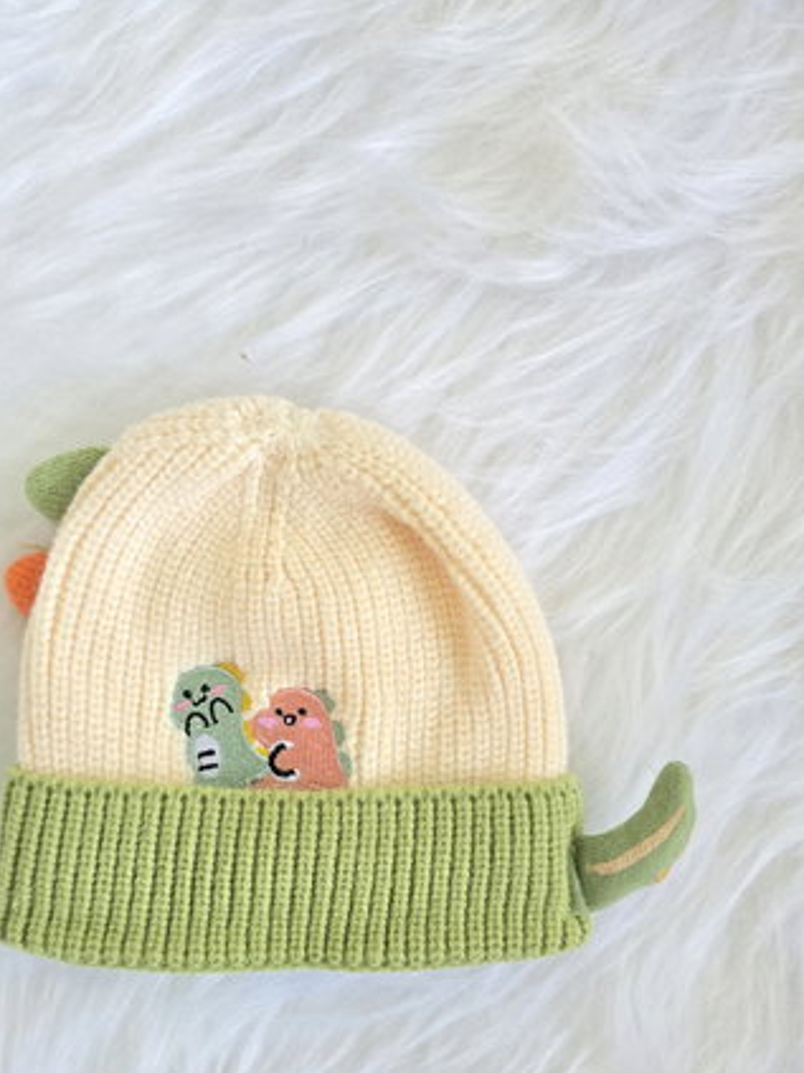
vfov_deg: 60.9
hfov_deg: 47.7
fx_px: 899
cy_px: 666
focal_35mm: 29
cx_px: 299
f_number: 1.7
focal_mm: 6.3
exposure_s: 1/100
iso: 500
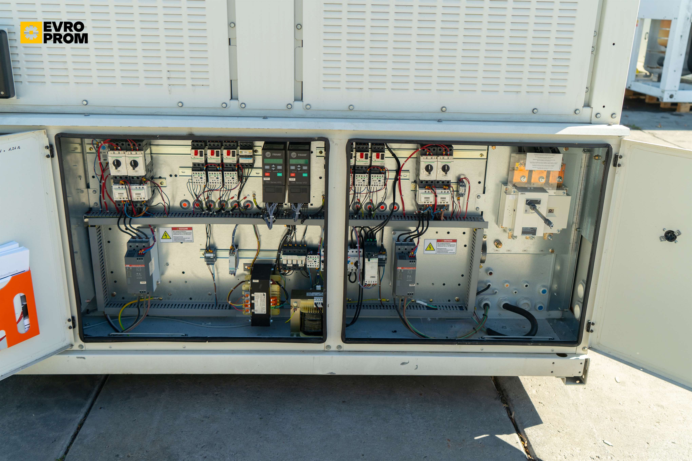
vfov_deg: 41.1
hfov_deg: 58.7
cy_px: 230
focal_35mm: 32
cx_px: 346
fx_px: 615
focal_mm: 32
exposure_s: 1/200
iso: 100
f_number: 4
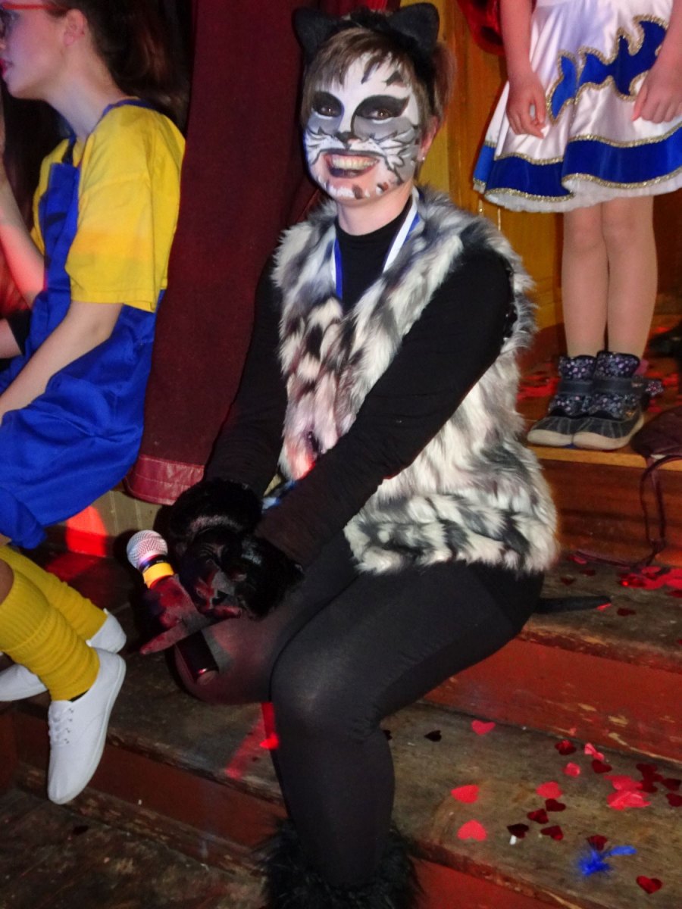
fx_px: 841
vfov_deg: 56.8
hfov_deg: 44.2
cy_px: 454
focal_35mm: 32
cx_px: 341
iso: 800
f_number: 4
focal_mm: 5.43
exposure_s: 1/4
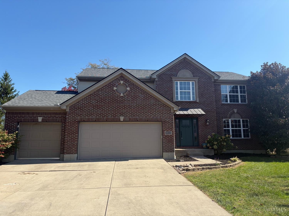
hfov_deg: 67.3
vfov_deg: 53.1
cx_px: 144
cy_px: 108
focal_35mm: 26
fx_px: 217
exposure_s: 1/2985
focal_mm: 5.96
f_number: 1.6
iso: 50
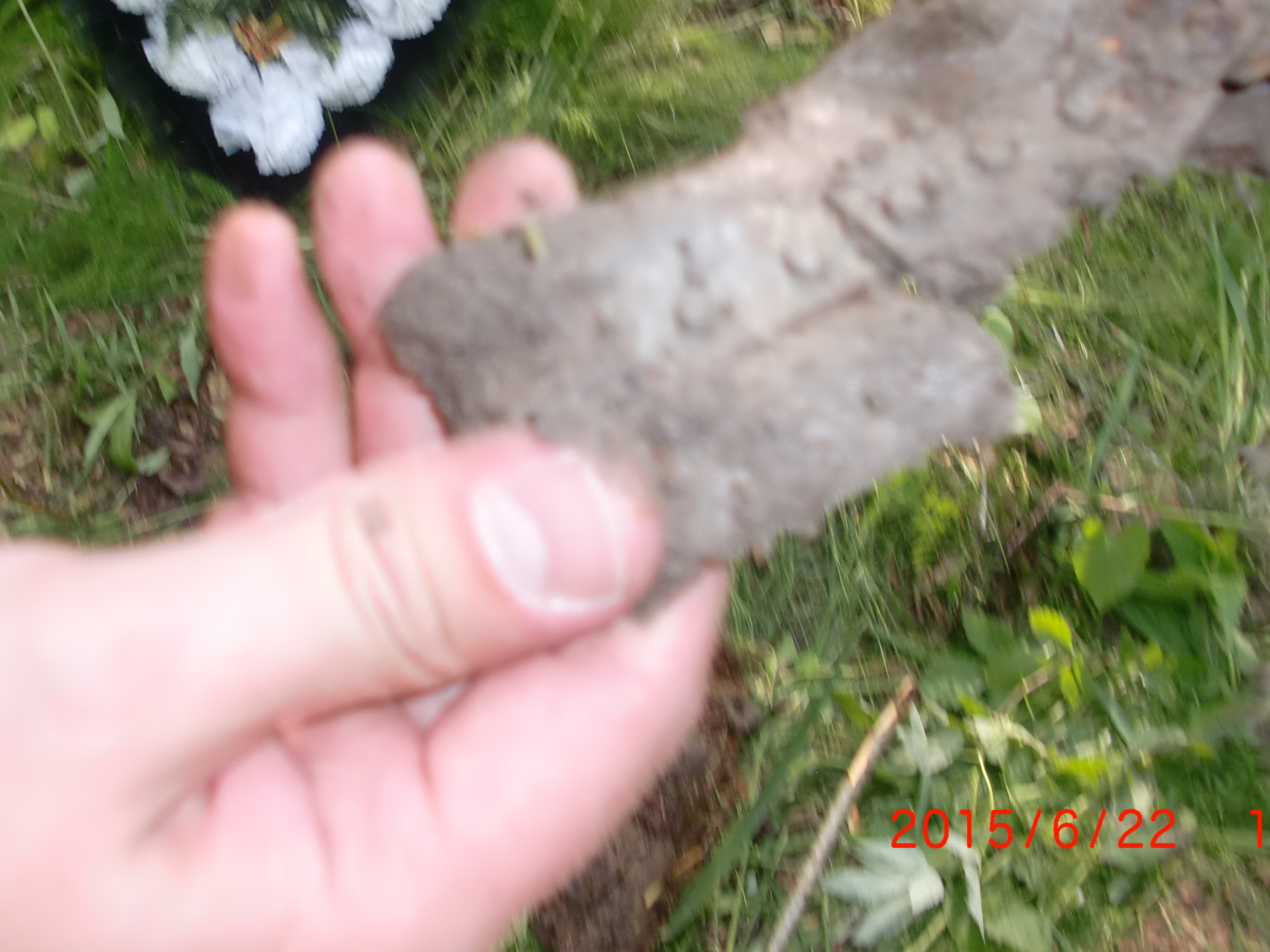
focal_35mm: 54
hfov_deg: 35.5
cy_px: 260
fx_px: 1981
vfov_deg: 26.7
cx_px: 574
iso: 125
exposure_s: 1/60
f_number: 2.8
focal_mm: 6.3
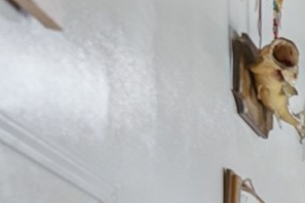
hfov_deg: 11.3
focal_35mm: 100
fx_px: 848
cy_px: 445
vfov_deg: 11.8
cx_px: 925
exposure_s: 1/10
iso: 400
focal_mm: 14.6
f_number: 2.8
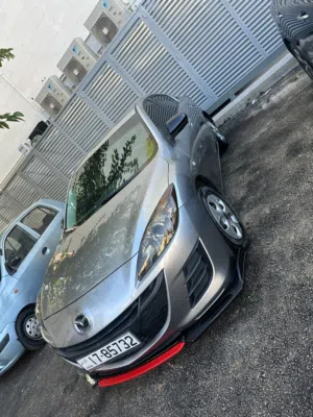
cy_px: 208
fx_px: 289
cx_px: 156
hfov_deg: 56.8
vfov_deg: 71.6
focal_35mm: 24
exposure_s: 1/169
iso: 64
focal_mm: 6.86
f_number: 1.78
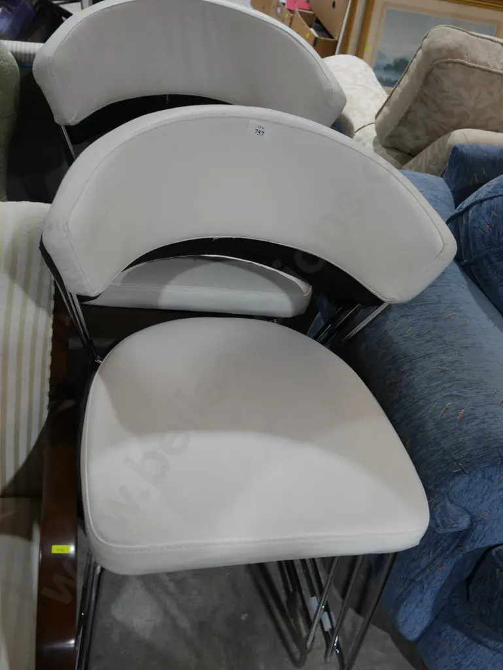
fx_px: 774
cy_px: 335
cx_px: 252
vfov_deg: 46.8
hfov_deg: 36.0
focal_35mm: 40
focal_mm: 20
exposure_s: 1/60
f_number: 4.4
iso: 320
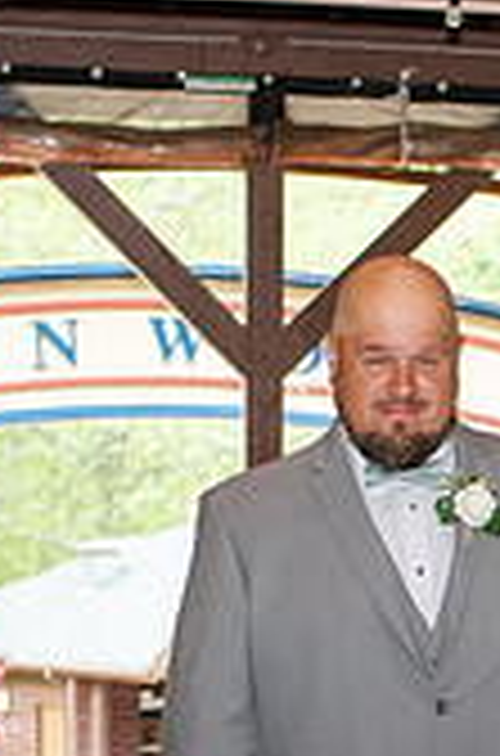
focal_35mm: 141
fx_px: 2956
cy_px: 724
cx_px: 743
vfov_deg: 14.4
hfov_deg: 9.4
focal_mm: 35
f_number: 3.2
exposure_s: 1/200
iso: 400
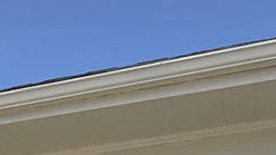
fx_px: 695
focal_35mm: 95
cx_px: 29
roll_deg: +4.0
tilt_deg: -0.3
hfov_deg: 21.9
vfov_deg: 10.3
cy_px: 422
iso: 25
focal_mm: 2.22
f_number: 2.2
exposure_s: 1/770
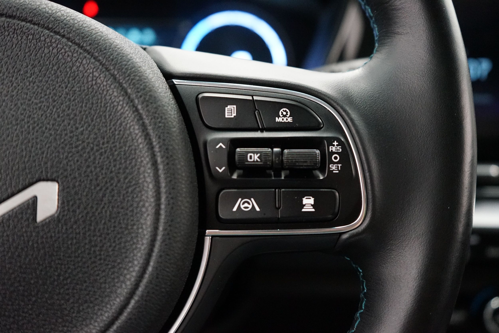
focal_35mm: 33
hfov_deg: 57.2
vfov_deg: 40.0
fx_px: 457
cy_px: 166
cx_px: 250
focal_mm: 33
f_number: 4
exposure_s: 1/100
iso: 6400
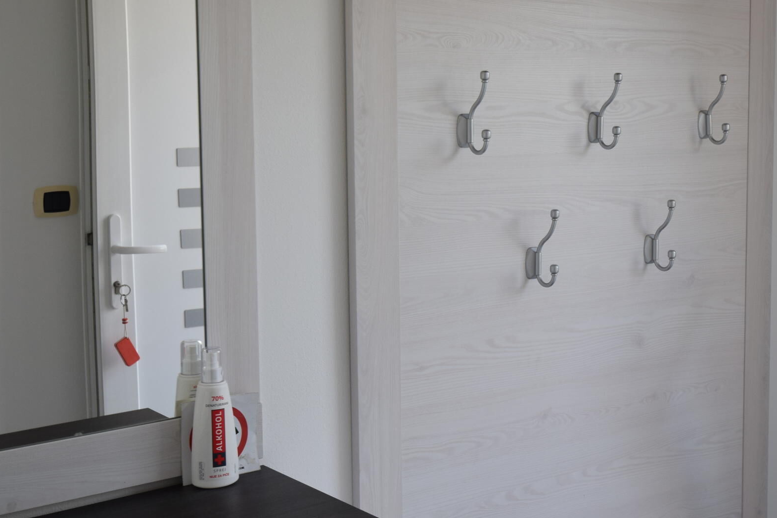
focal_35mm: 55
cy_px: 194
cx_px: 488
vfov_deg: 24.5
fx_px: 1187
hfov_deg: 36.0
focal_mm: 24
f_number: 6.3
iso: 400
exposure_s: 1/160
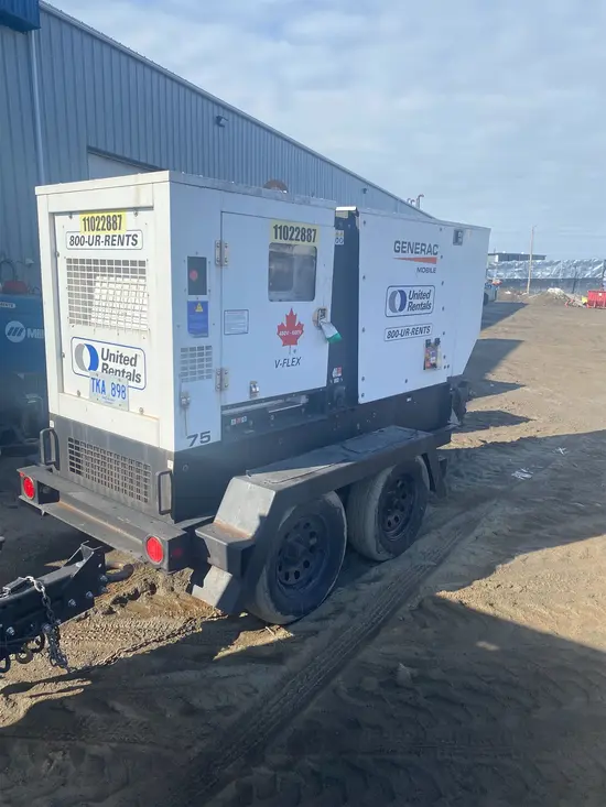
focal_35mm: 26
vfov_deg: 67.3
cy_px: 404
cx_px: 303
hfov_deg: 53.1
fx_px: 607
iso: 32
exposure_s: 1/2410
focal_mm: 4.25
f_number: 1.8
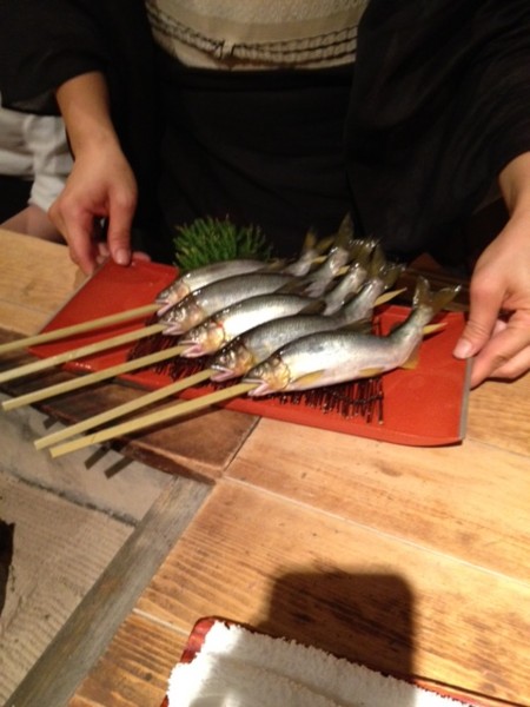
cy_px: 354
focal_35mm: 35
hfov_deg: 40.7
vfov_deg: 52.6
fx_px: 715
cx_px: 265
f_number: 2.4
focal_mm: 4.28
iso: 400
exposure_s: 1/17
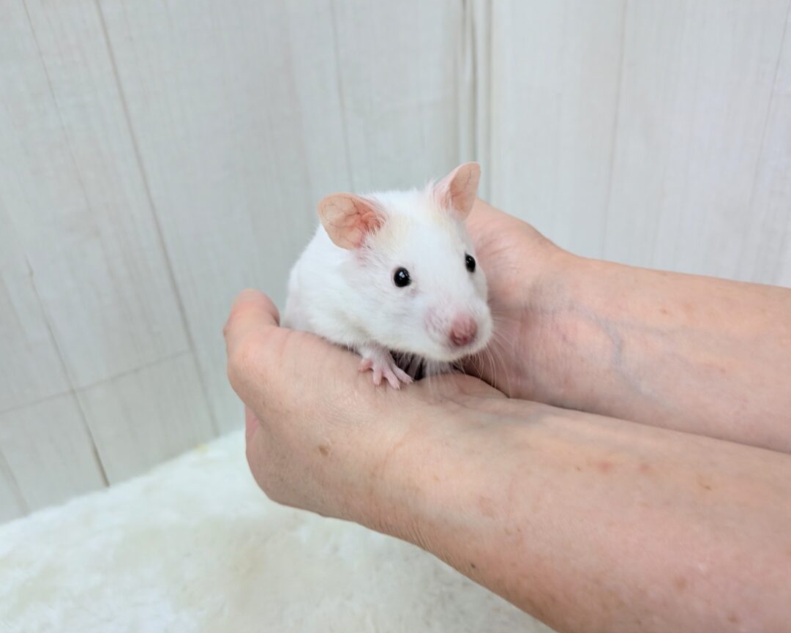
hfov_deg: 66.0
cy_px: 325
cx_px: 393
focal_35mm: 26
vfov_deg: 54.9
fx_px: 609
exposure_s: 1/100
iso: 151
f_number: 1.7
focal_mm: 4.53
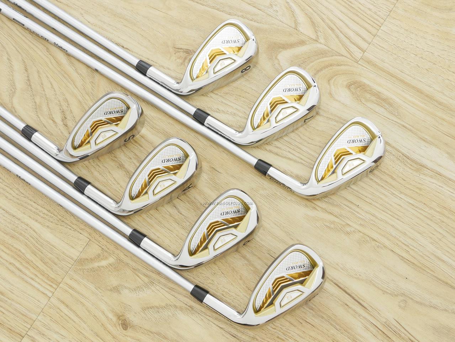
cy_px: 171
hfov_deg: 38.2
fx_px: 657
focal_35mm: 50
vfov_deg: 29.1
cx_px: 228
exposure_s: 1/50
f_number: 4.5
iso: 1600
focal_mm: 25
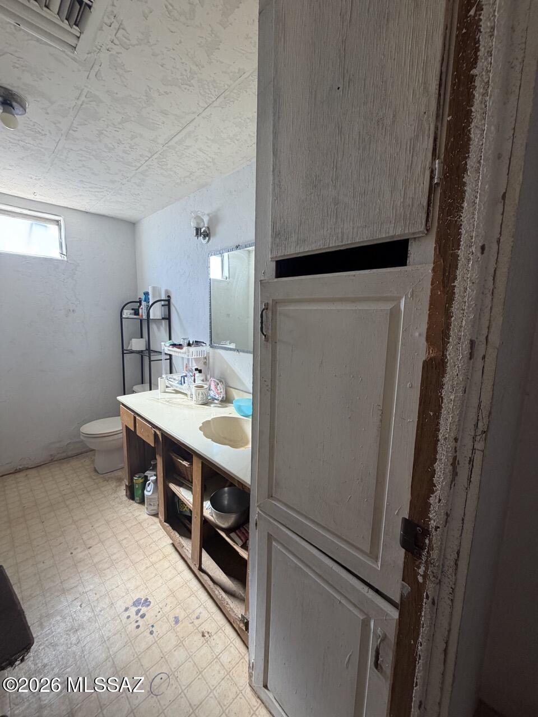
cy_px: 358
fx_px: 290
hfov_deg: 85.7
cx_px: 269
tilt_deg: -10.2
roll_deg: -1.2
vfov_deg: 102.1
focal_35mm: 14
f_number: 2.2
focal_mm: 2.22
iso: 200
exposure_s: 1/121
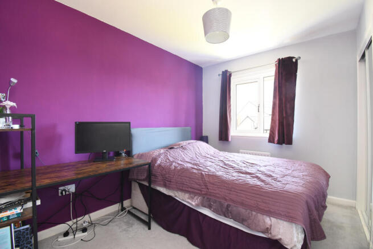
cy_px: 124
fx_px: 155
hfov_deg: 100.4
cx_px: 186
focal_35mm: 15
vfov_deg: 77.4
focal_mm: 10
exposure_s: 1/2.5
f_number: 9
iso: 400
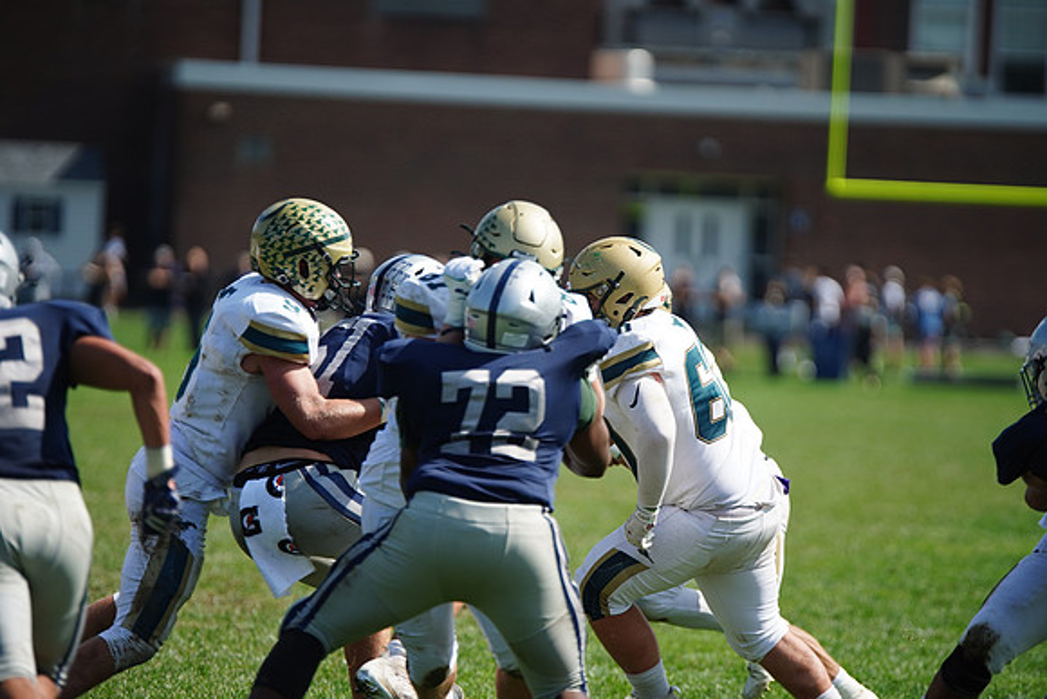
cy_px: 350
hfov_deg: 7.9
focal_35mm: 261
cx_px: 524
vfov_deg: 5.3
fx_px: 7592
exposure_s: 1/4000
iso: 400
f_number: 2.8
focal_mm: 261
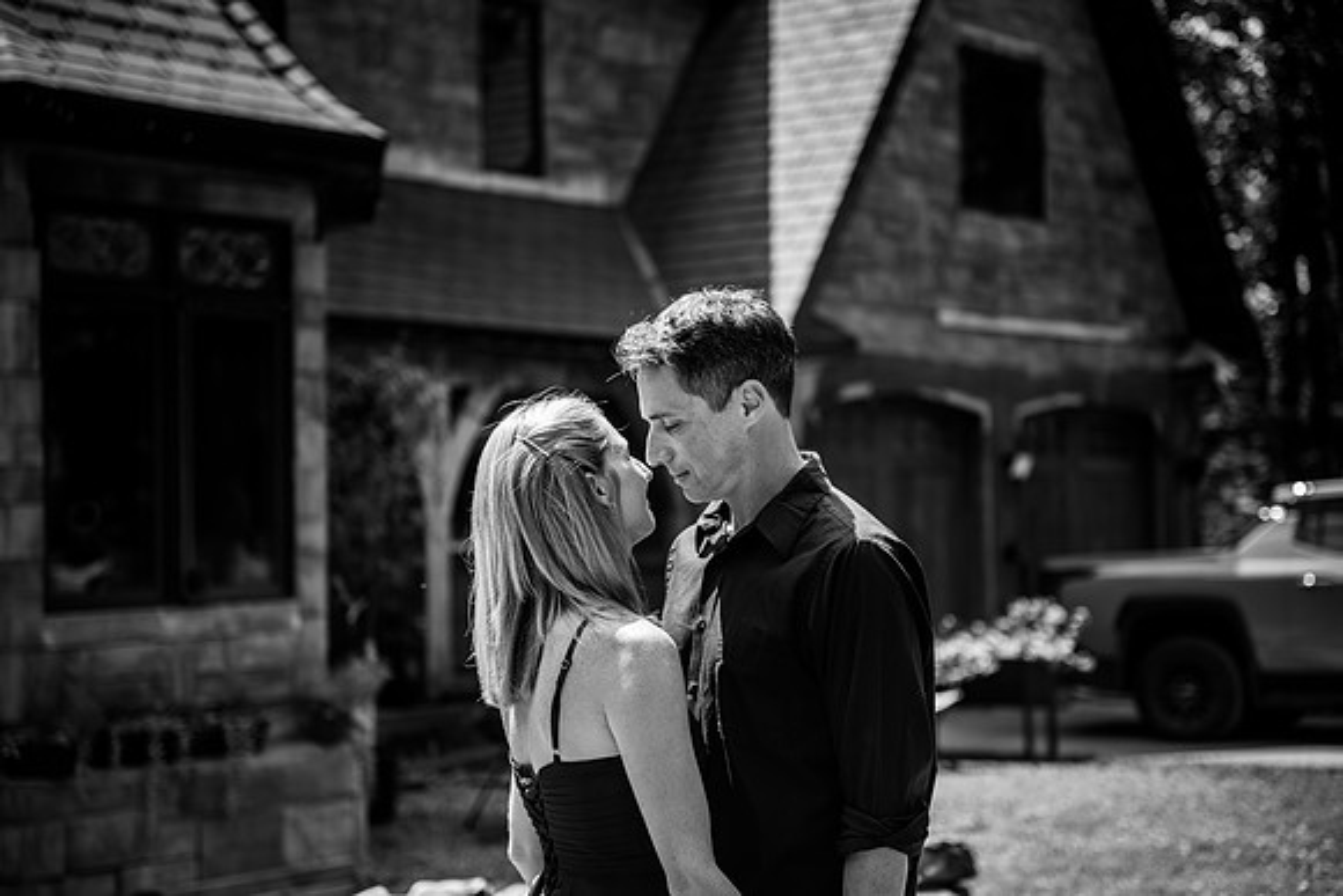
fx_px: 2612
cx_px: 672
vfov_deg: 19.5
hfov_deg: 28.8
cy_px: 448
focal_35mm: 70
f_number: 2.8
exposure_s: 1/4000
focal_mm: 70
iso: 500
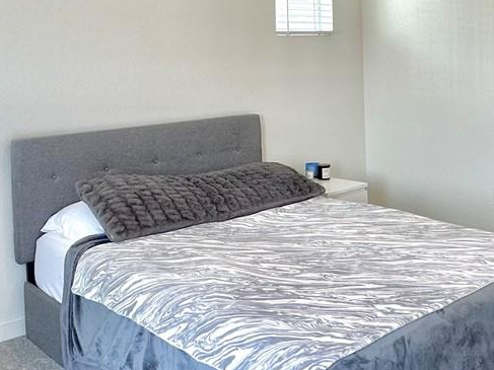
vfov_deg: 30.7
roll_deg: +1.1
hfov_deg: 41.2
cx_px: 240
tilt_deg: -1.3
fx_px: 656
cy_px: 69
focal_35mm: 46
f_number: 2.2
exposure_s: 1/120
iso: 100
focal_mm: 2.22
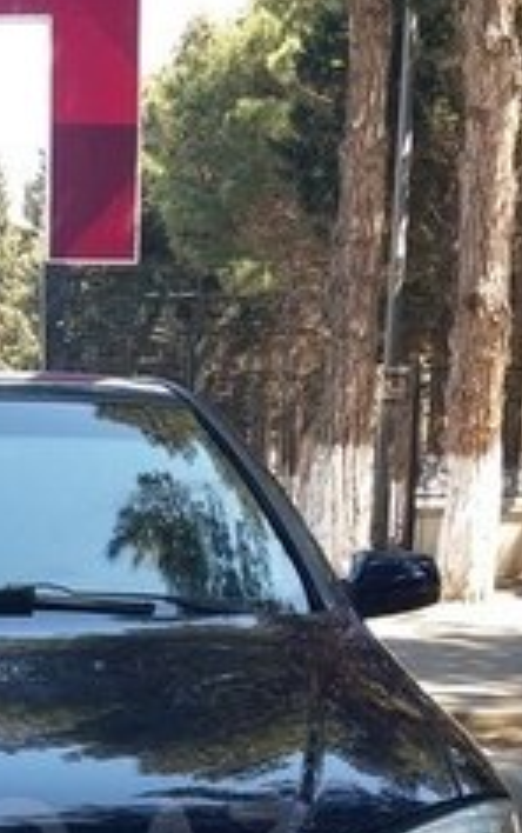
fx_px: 1817
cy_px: 852
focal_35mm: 80
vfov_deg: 24.5
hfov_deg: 15.9
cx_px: -53
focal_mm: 3.7
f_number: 1.9
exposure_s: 1/145
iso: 40
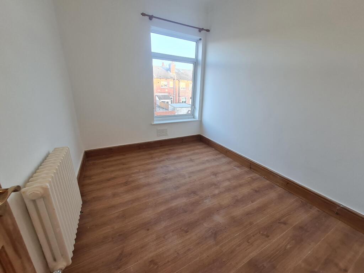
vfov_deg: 89.9
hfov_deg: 106.2
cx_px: 182
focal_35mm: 13
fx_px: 137
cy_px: 136
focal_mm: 1.74
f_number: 2.2
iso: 125
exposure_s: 1/50
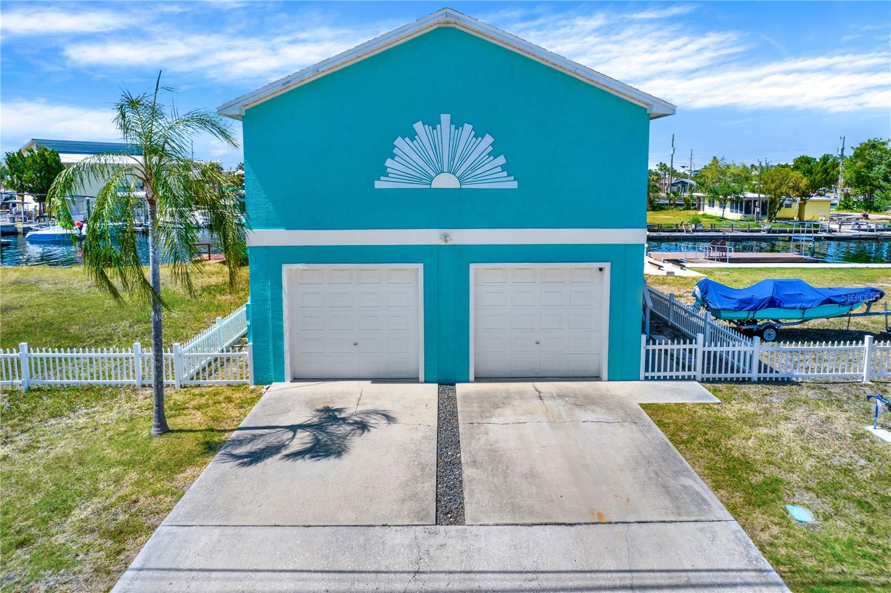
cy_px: 296
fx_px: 544
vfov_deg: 57.2
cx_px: 446
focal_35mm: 22
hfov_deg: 78.6
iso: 120
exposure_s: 1/4000
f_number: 2.8
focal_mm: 8.38
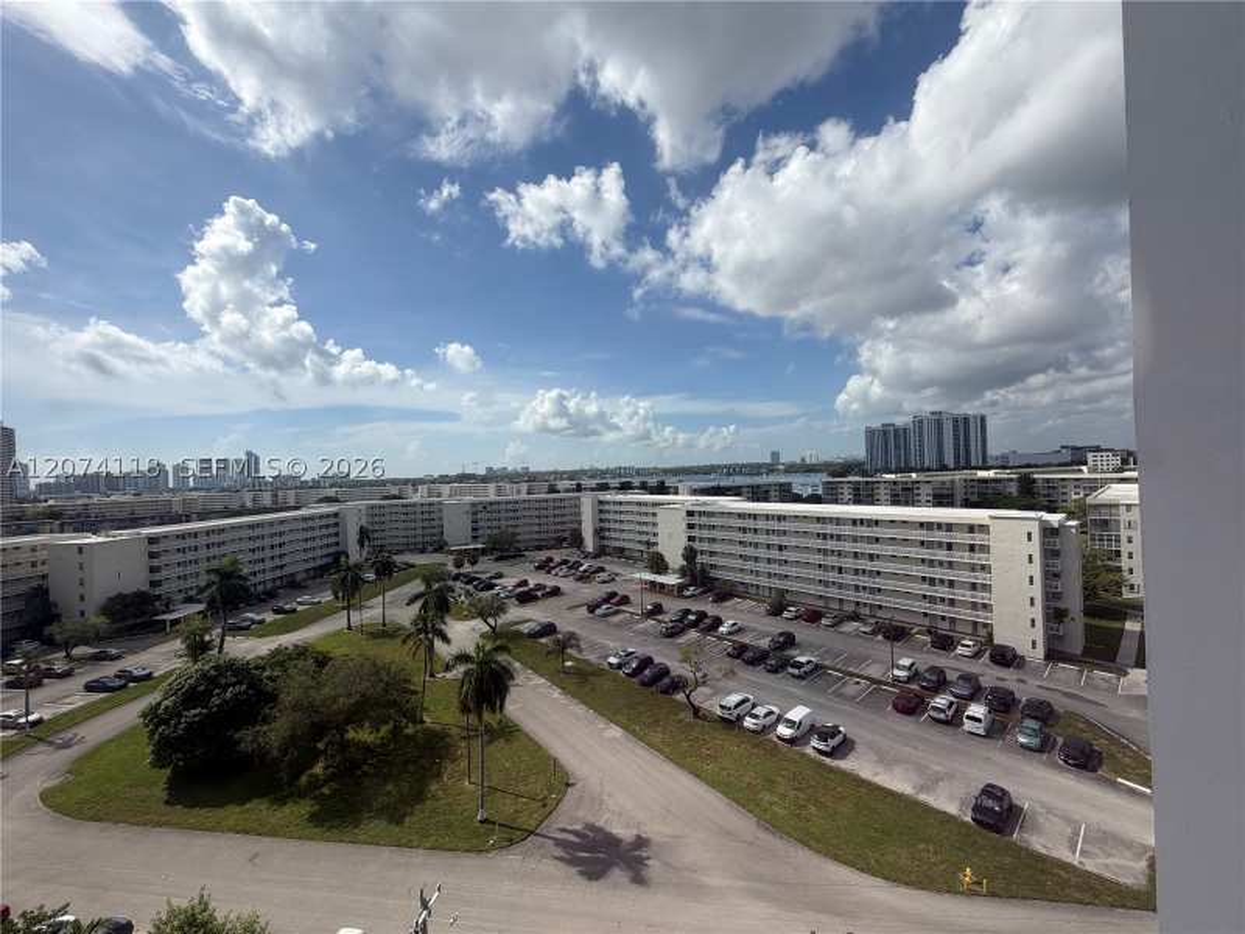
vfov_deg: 85.7
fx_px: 504
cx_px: 622
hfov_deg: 102.1
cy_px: 467
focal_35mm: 14
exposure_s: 1/1572
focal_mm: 2.22
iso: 20
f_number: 2.2
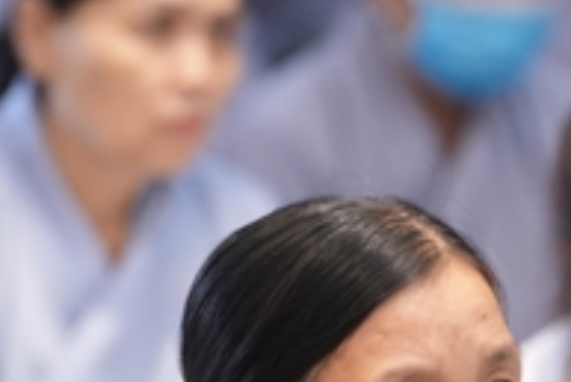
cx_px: 290
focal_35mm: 504
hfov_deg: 4.1
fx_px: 8000
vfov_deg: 2.7
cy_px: 555
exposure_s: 1/160
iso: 3200
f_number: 2.8
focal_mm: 150
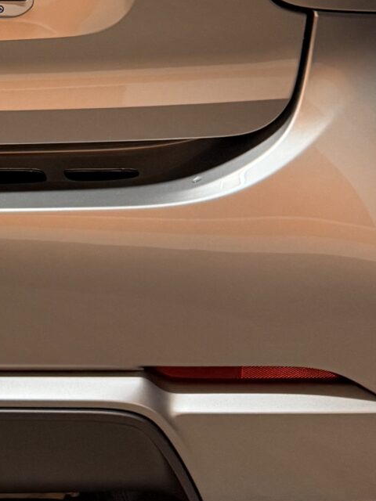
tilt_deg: -12.4
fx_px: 1390
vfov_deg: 19.3
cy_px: -101
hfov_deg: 14.1
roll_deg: +0.5
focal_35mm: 96
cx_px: -232
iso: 400
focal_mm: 6.76
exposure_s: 1/50
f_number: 1.78
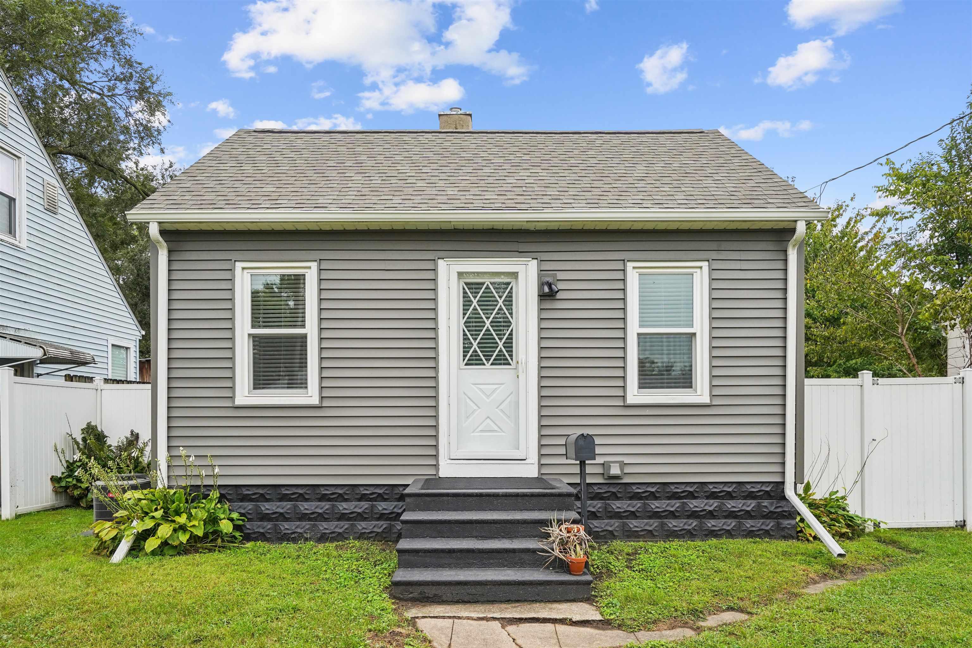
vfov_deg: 57.2
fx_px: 594
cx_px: 486
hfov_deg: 78.6
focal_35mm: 22
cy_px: 324
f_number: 9
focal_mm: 22
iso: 400
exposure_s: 1/200
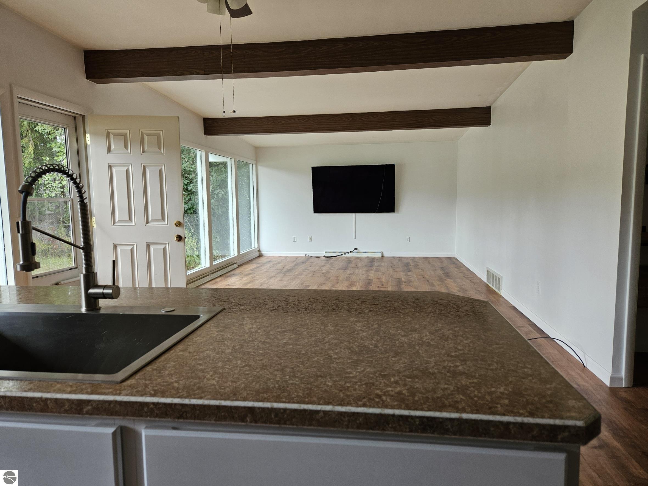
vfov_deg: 58.9
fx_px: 431
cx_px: 324
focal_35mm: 23
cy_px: 243
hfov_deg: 73.9
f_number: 1.8
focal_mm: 5.4
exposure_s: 1/208
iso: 100
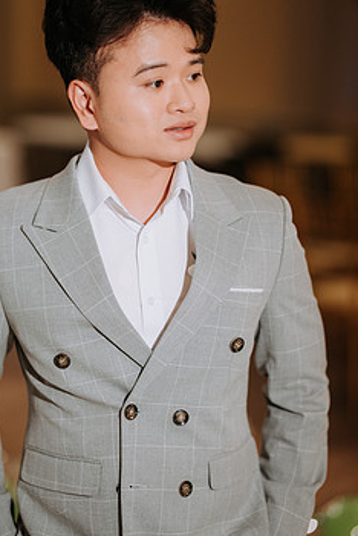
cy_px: 237
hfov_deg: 12.6
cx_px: 150
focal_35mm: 109
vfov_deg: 18.7
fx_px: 1626
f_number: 1.4
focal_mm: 85
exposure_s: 1/500
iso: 640
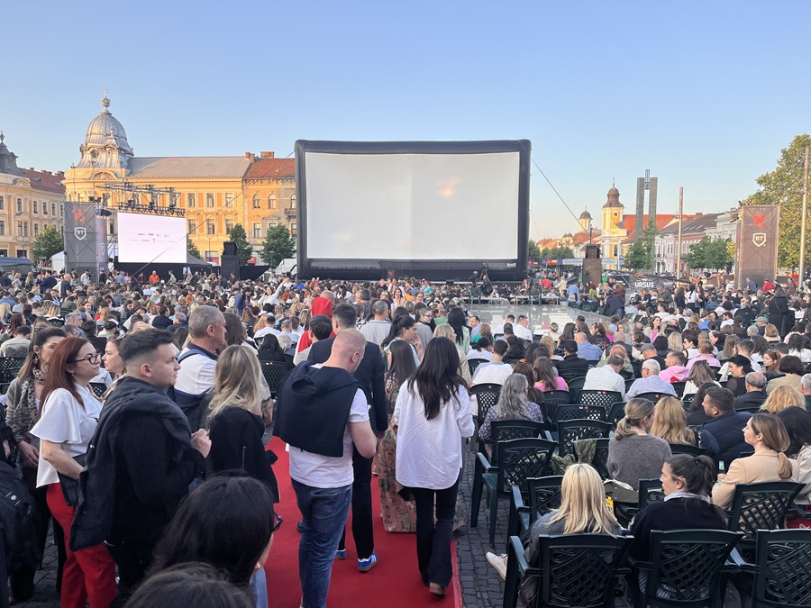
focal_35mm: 26
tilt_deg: -5.0
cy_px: 304
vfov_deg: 53.1
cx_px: 406
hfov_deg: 67.3
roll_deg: +0.2
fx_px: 609
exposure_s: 1/389
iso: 50
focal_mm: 5.1
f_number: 1.6
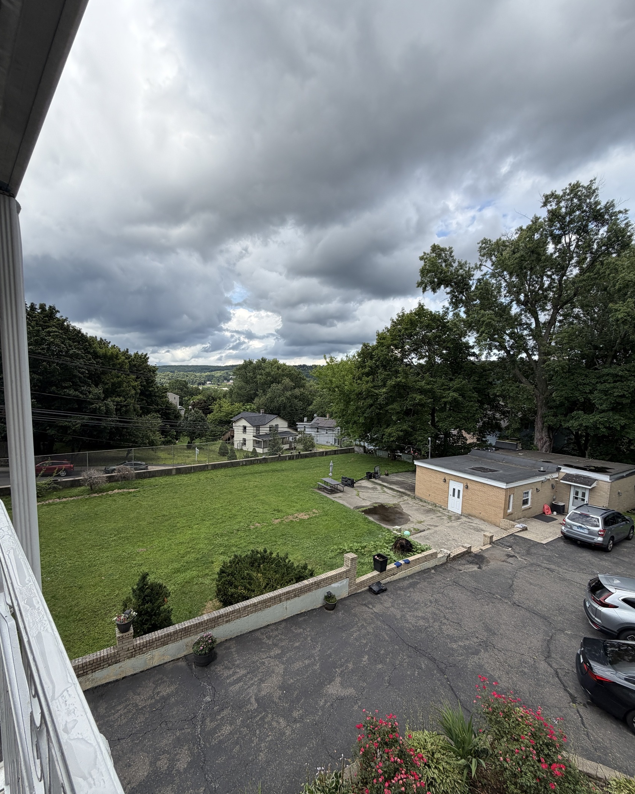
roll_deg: -1.8
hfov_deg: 84.0
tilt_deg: -5.3
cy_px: 421
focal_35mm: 15
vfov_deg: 96.7
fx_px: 352
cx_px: 311
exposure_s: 1/770
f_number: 2.2
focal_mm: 2.22
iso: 40
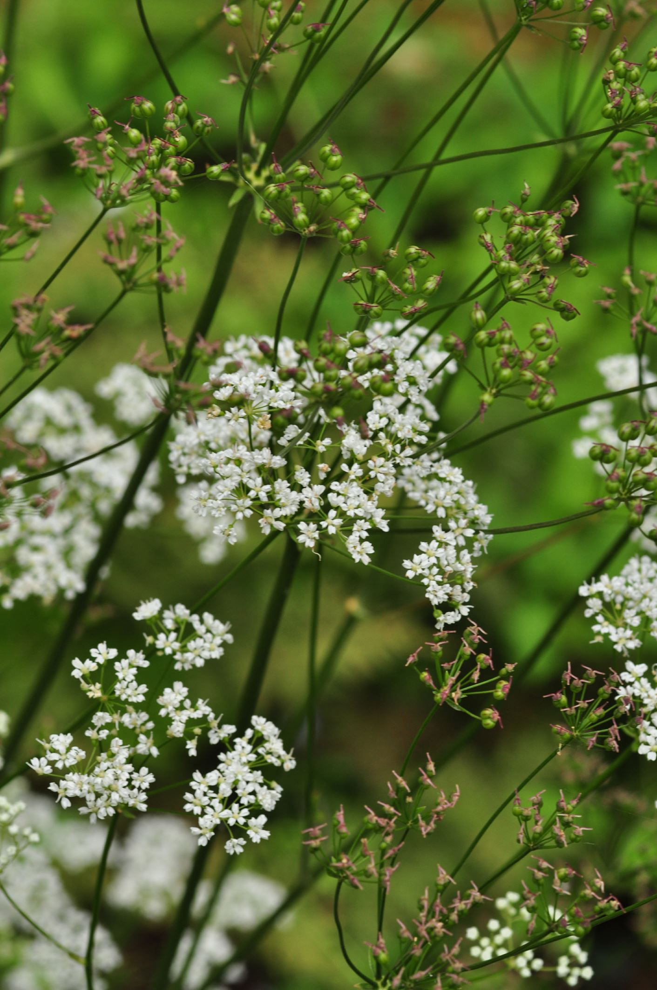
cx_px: 328
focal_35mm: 158
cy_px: 495
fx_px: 4323
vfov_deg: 13.1
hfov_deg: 8.7
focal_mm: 105
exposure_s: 1/200
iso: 200
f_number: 8
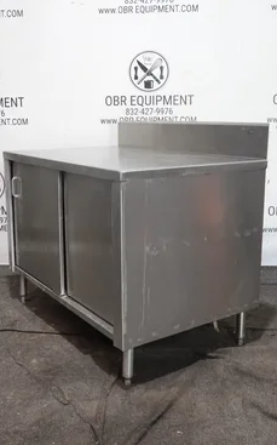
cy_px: 207
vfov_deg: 49.3
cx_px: 138
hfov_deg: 32.0
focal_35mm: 40
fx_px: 484
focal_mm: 13.29
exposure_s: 1/40
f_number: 3.5
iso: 1000
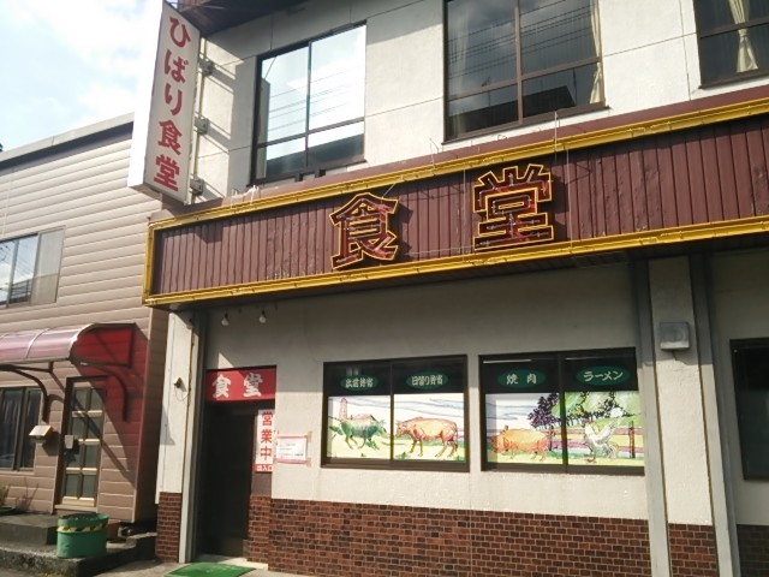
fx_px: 622
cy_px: 288
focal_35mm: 28
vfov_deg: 49.7
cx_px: 384
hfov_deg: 63.4
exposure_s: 1/587
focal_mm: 4.21
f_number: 2.5
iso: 32
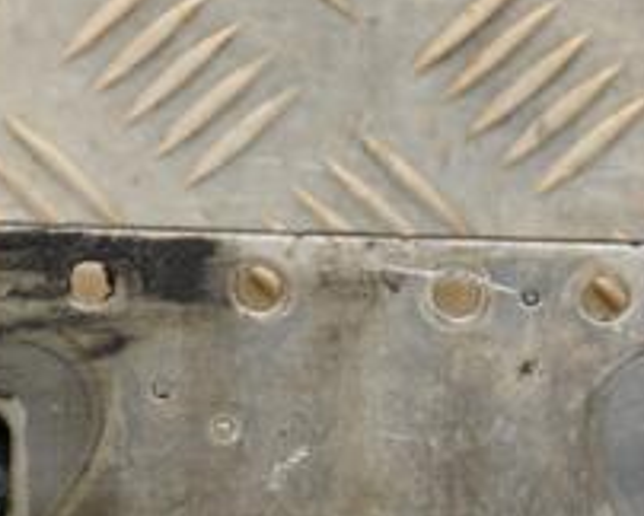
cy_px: 471
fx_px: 8364
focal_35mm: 438
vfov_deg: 3.5
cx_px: 402
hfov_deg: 4.4
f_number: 5.6
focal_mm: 105
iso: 800
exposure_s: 1/160
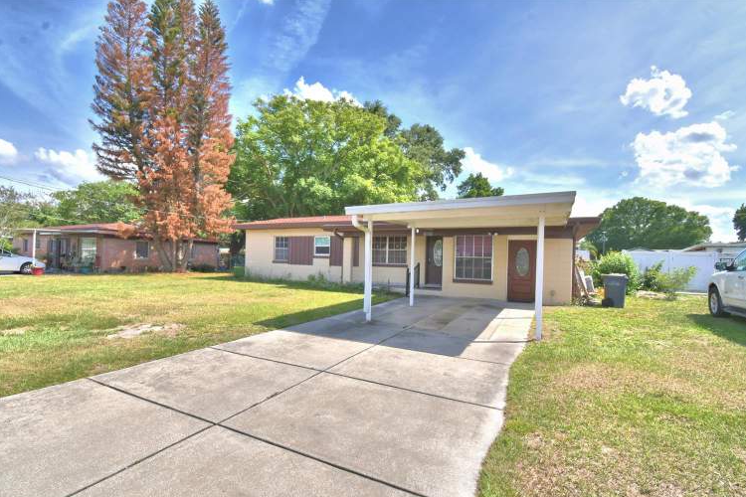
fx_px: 332
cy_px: 261
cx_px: 363
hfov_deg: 96.7
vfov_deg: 73.7
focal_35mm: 16
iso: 100
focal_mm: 10
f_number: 13
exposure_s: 1/250
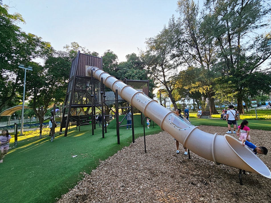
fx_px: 110
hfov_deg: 101.9
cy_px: 95
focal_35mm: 14
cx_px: 144
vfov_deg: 85.6
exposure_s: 1/249
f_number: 2.2
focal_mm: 2.2
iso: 50
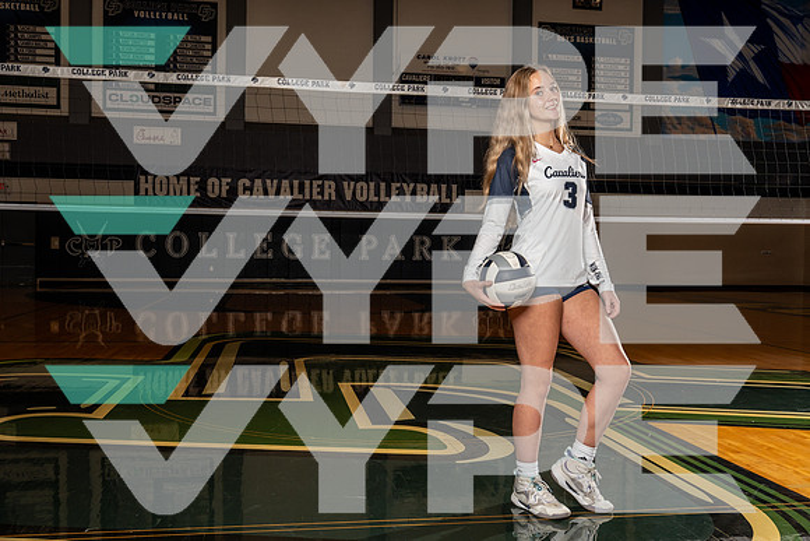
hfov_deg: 54.4
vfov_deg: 37.9
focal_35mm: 35
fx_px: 788
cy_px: 270
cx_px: 405
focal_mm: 35
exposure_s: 1/250
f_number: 11
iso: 640
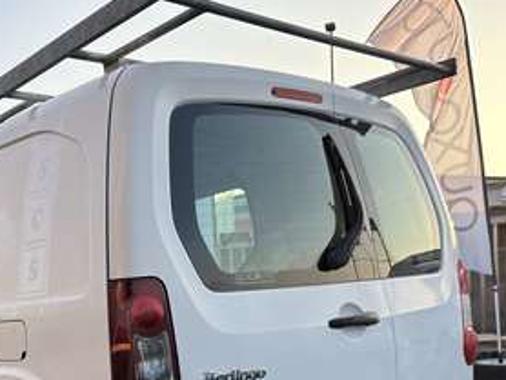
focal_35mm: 44
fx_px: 644
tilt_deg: -4.6
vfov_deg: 31.5
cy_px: 335
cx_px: 102
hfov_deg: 41.1
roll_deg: +3.5
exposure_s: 1/797
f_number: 1.78
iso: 80
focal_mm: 6.86
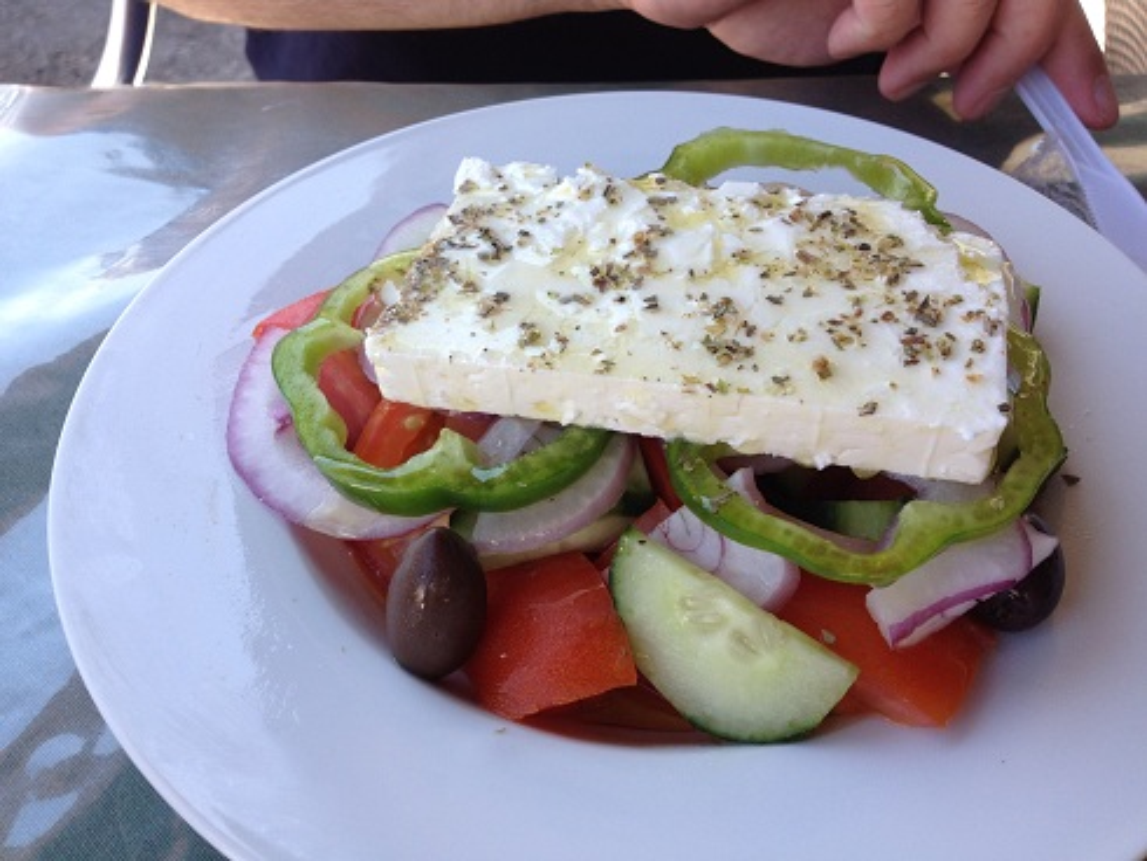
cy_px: 430
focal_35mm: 35
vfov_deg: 40.7
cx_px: 574
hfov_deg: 52.6
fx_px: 1160
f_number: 2.4
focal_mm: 4.28
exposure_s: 1/216
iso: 64
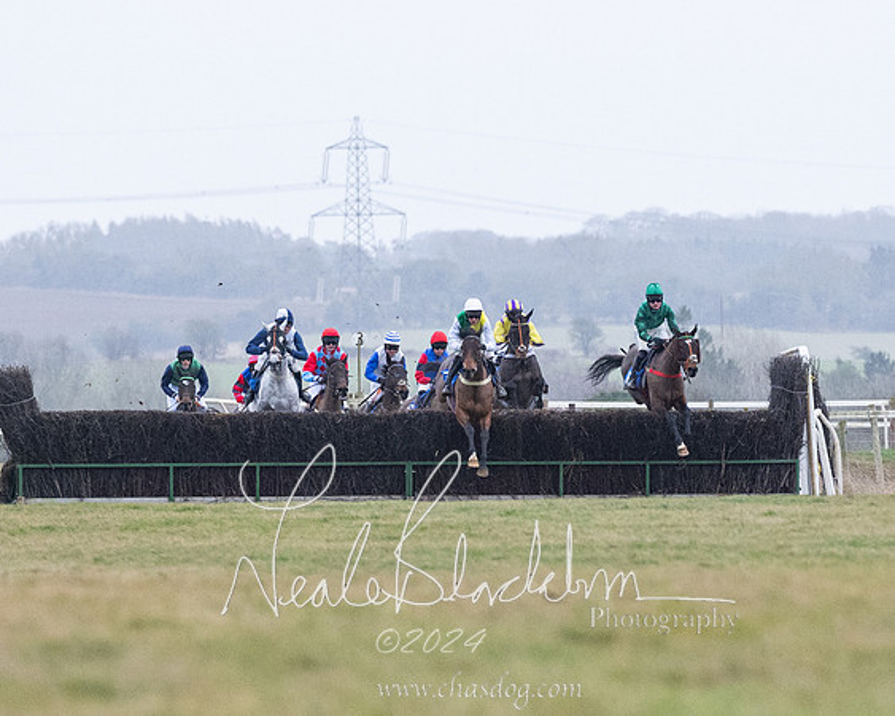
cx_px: 598
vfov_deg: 2.6
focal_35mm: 602
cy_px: 568
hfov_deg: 3.2
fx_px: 15933
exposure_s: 1/1000
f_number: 4
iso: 1250
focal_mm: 200
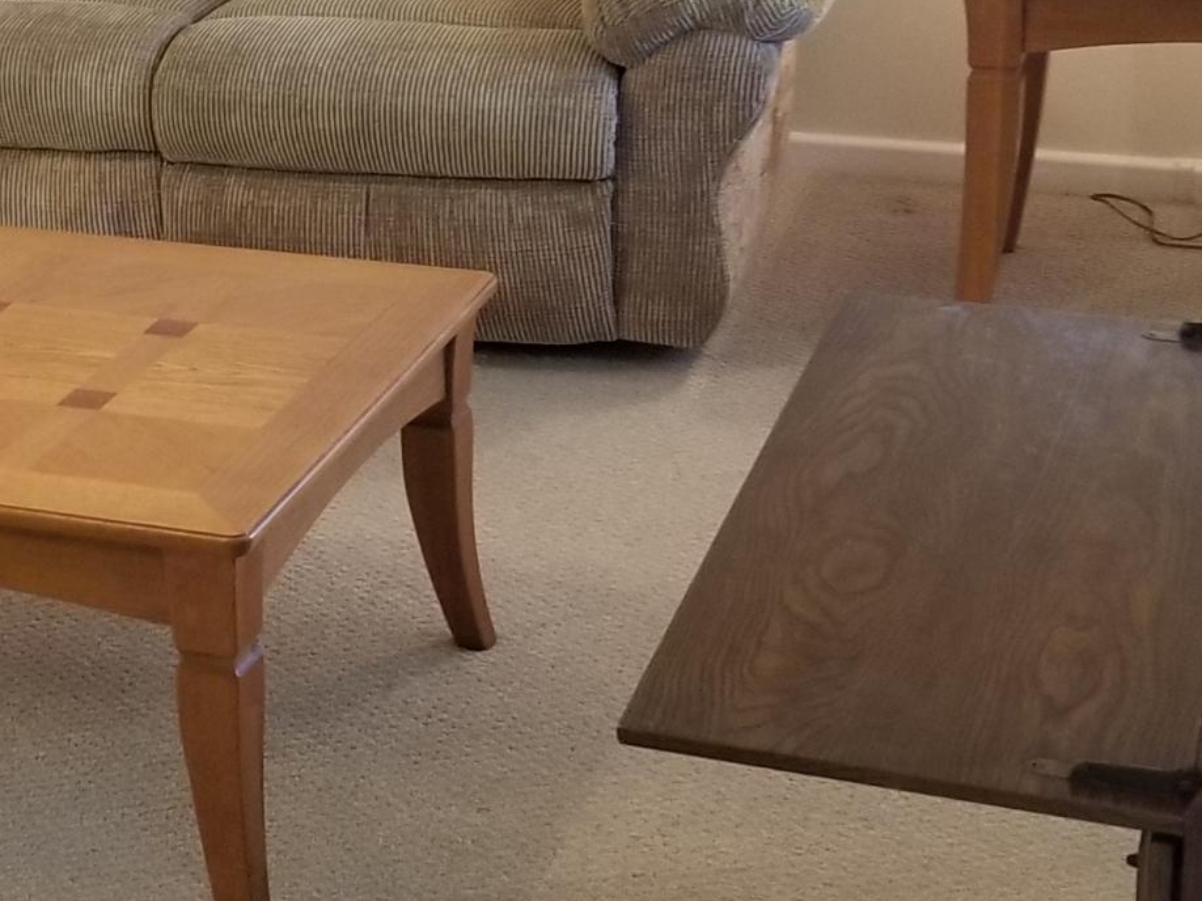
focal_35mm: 85
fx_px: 2951
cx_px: 79
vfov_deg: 17.3
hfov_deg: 22.4
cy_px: 242
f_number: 1.7
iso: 160
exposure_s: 1/30
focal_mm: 4.25
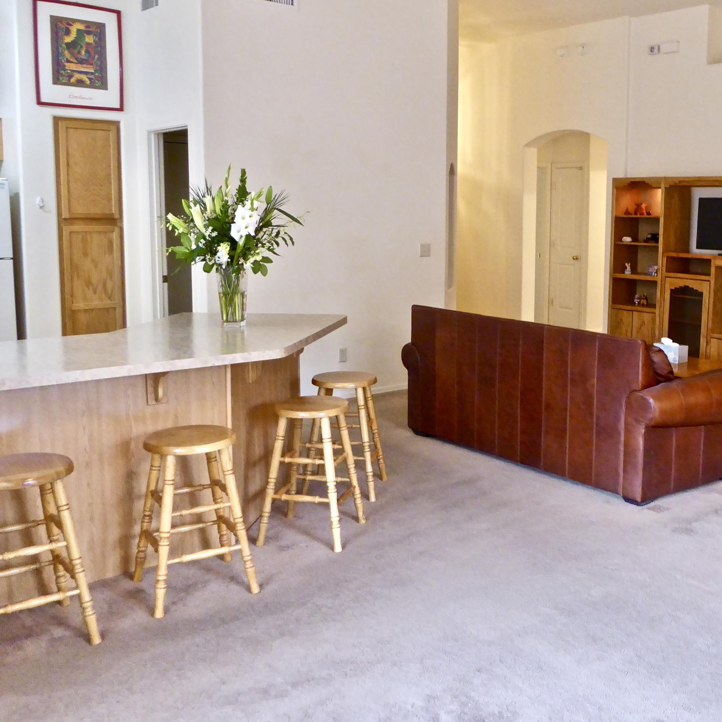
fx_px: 850
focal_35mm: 36
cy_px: 306
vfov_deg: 45.9
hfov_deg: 44.6
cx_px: 535
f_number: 3.3
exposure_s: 1/15
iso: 400
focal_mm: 4.3
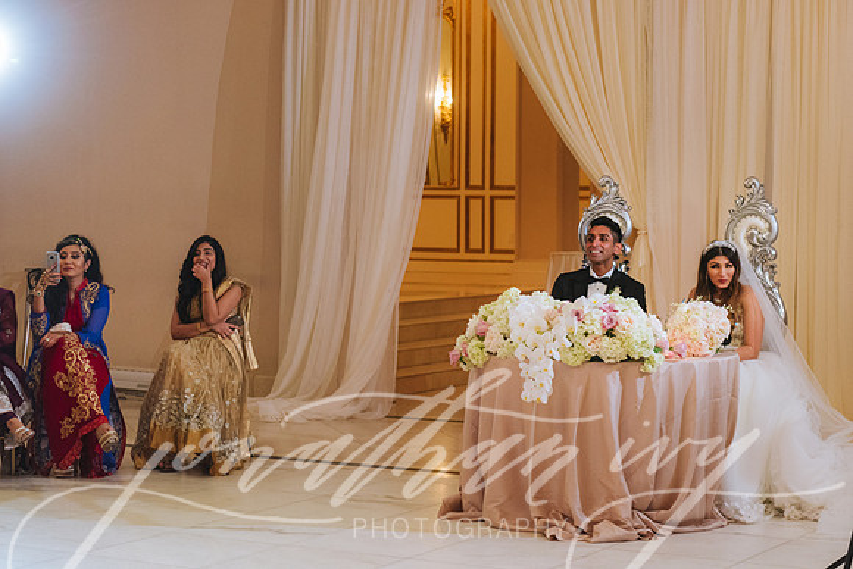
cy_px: 221
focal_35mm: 86
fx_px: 2027
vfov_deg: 16.0
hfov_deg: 23.7
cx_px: 521
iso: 2000
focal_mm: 70
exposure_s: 1/160
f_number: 2.8
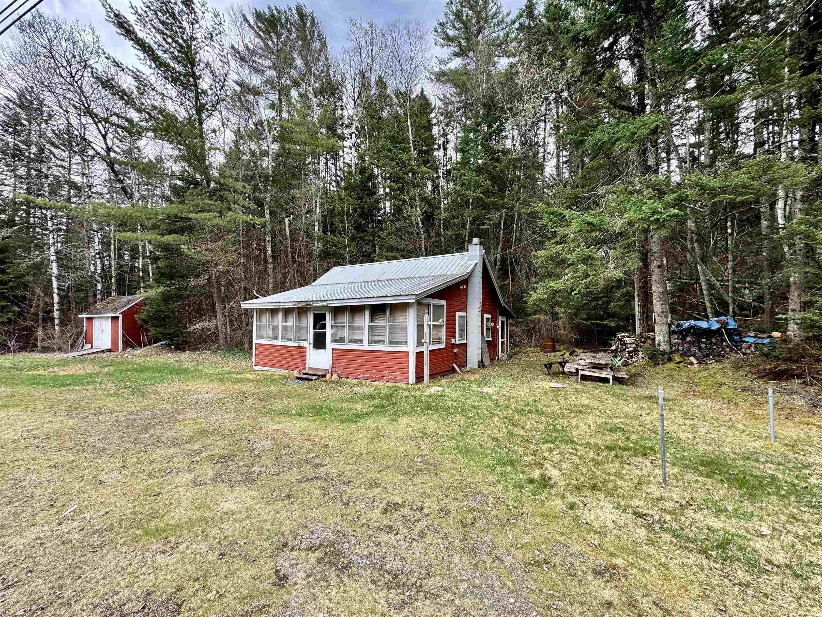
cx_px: 411
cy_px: 308
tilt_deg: +1.1
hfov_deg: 102.1
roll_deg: -0.4
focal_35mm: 14
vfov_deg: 85.7
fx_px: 332
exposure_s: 1/192
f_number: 2.2
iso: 40
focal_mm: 2.22
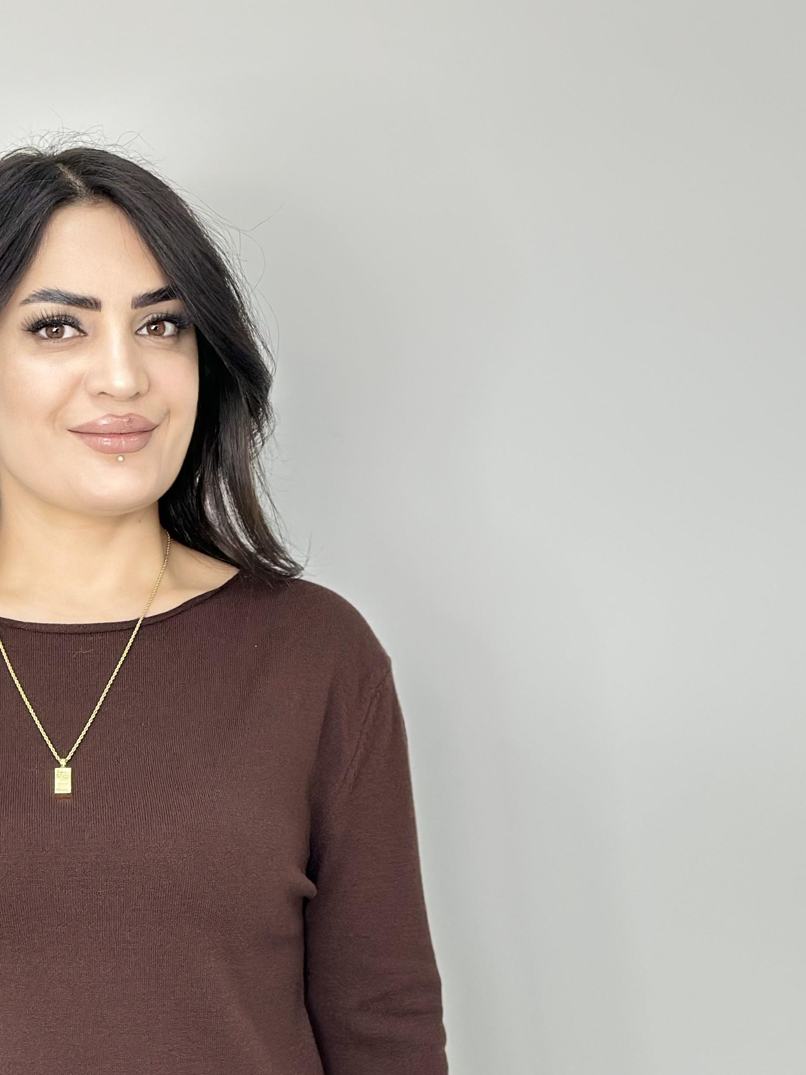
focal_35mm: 79
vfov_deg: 24.5
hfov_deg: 18.5
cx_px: 155
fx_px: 2453
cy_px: 763
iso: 125
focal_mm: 6.86
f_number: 1.78
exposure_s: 1/63
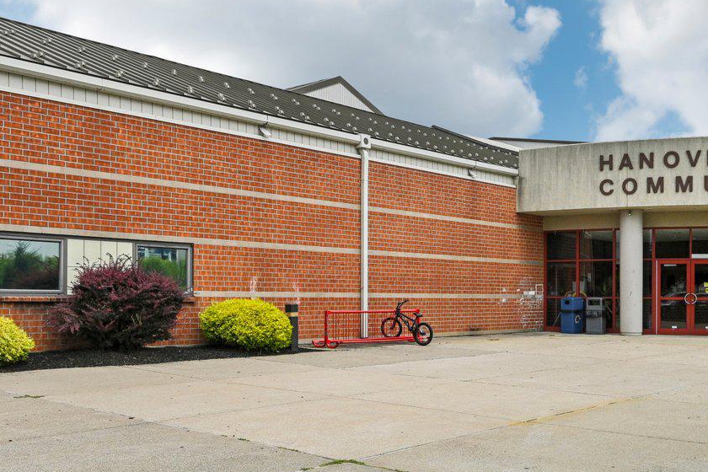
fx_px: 791
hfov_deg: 48.2
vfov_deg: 33.1
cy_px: 193
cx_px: 390
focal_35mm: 40
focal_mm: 16.5
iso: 400
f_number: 8
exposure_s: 1/1250
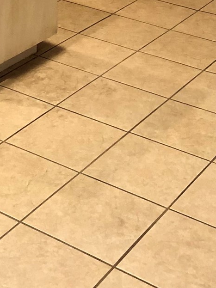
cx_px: 45
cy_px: -135
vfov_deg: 18.9
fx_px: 766
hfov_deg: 16.0
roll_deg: -0.9
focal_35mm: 92
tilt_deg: -8.3
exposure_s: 1/15
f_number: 1.8
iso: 80
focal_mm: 4
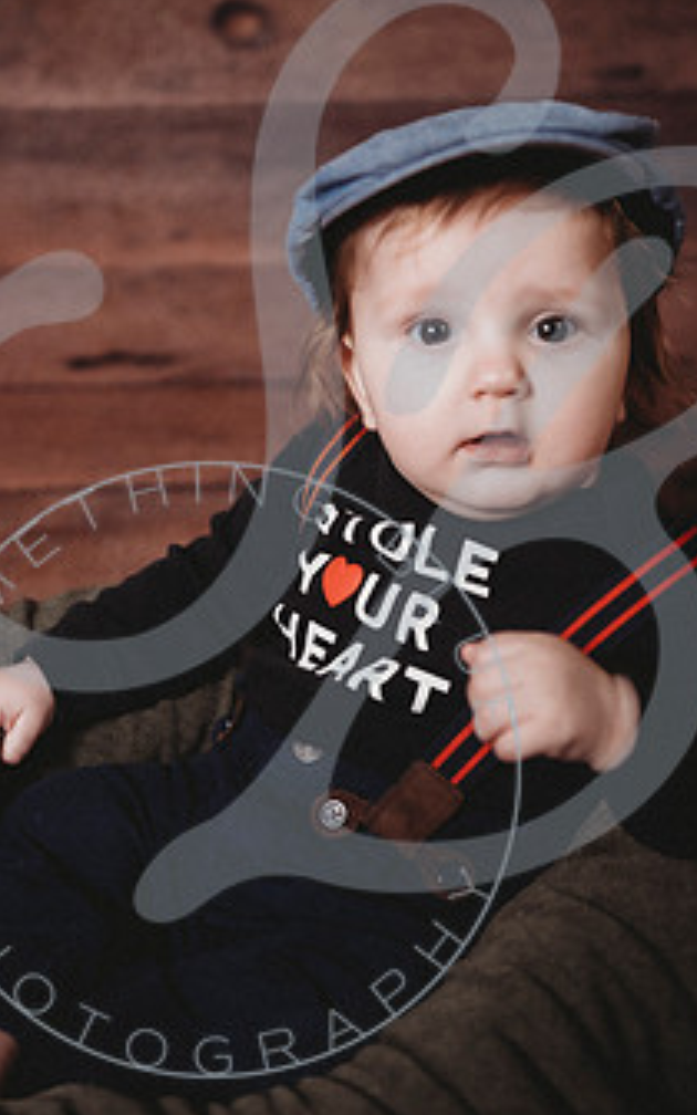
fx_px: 2158
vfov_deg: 29.0
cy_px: 518
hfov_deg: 18.3
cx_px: 362
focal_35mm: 71
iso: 100
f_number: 2.8
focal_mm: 52
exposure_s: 1/125
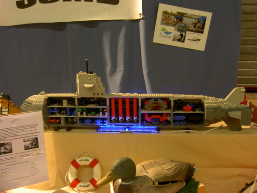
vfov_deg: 41.8
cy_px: 96
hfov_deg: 53.9
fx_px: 252
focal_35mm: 34
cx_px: 128
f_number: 2.8
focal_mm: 5.6
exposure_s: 1/8
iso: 50
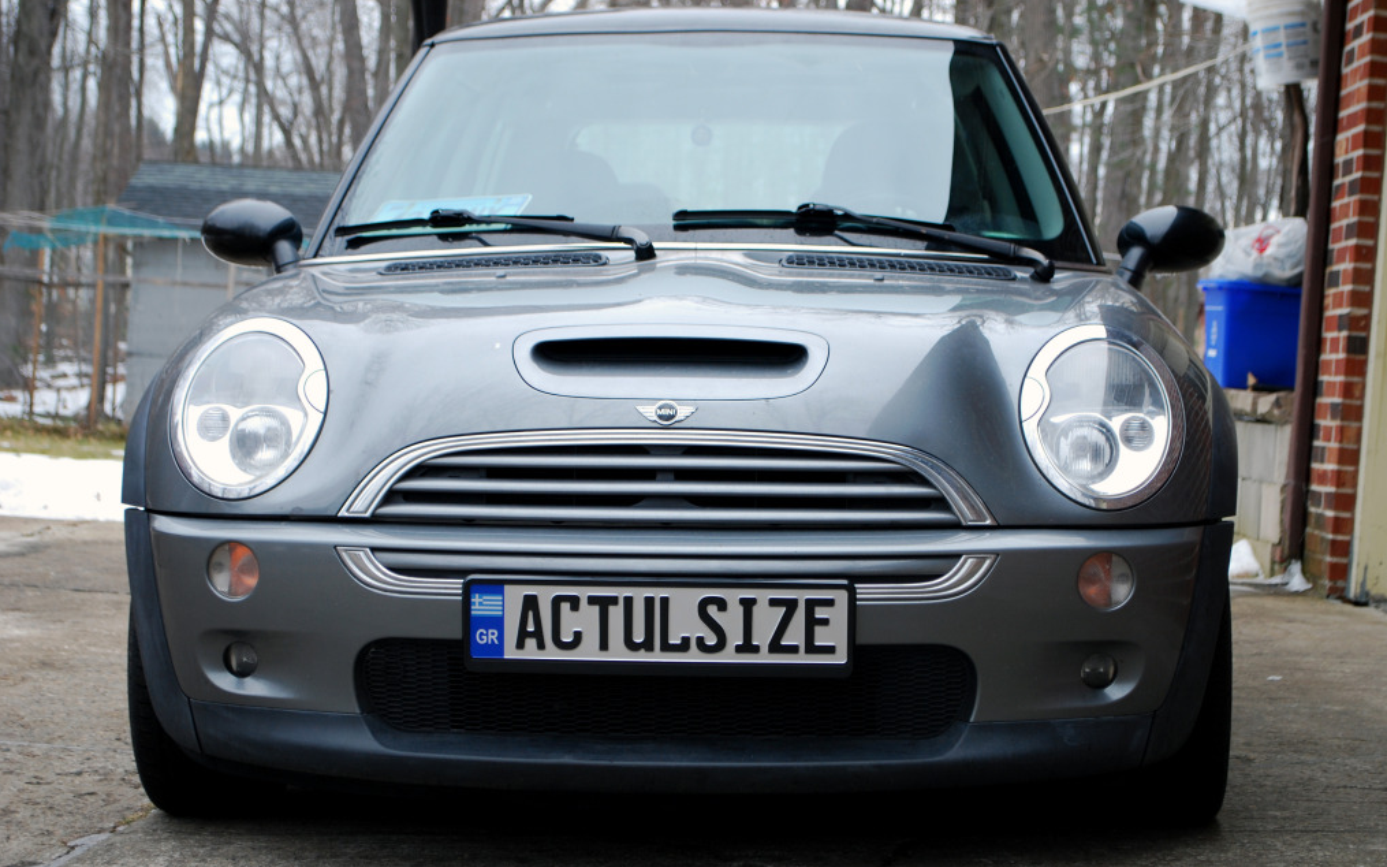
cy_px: 431
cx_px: 698
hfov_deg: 29.0
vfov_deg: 18.3
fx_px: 2683
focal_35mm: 71
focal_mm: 46
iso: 200
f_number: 5.3
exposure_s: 1/60
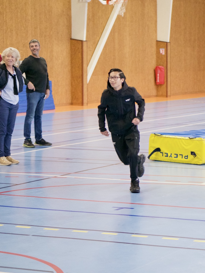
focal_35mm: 93
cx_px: 105
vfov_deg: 21.1
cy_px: 127
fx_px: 734
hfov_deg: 15.9
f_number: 1.8
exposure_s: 1/250
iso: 3200
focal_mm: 43
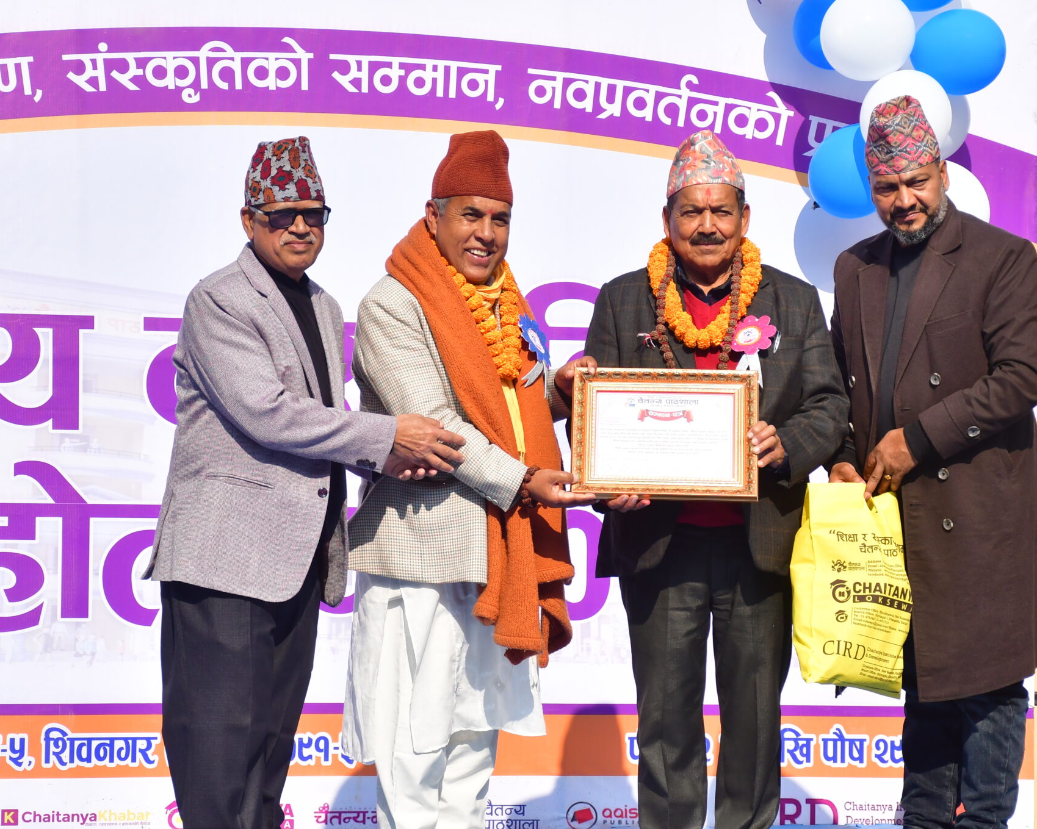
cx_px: 598
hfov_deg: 13.8
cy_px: 510
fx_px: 4297
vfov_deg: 11.0
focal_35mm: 140
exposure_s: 1/1600
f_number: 5.6
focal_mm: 66
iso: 400
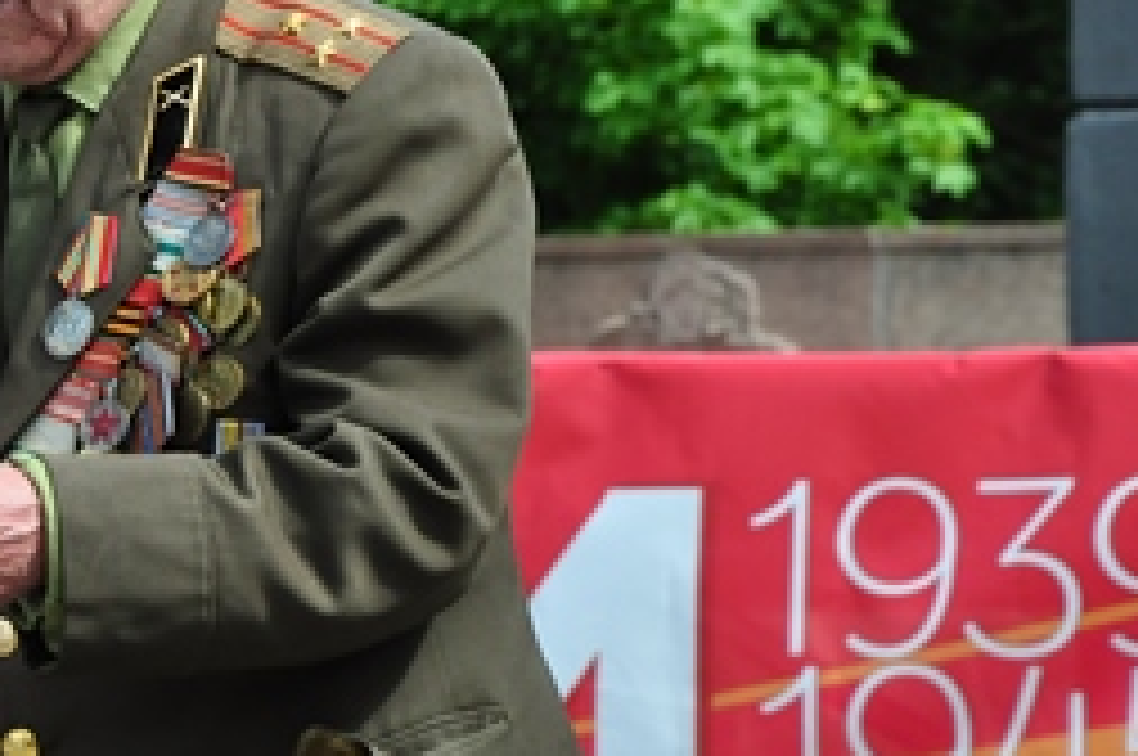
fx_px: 11813
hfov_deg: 5.5
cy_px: 79
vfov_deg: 3.7
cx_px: 27
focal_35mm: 374
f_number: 10
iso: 800
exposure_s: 1/800
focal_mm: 105
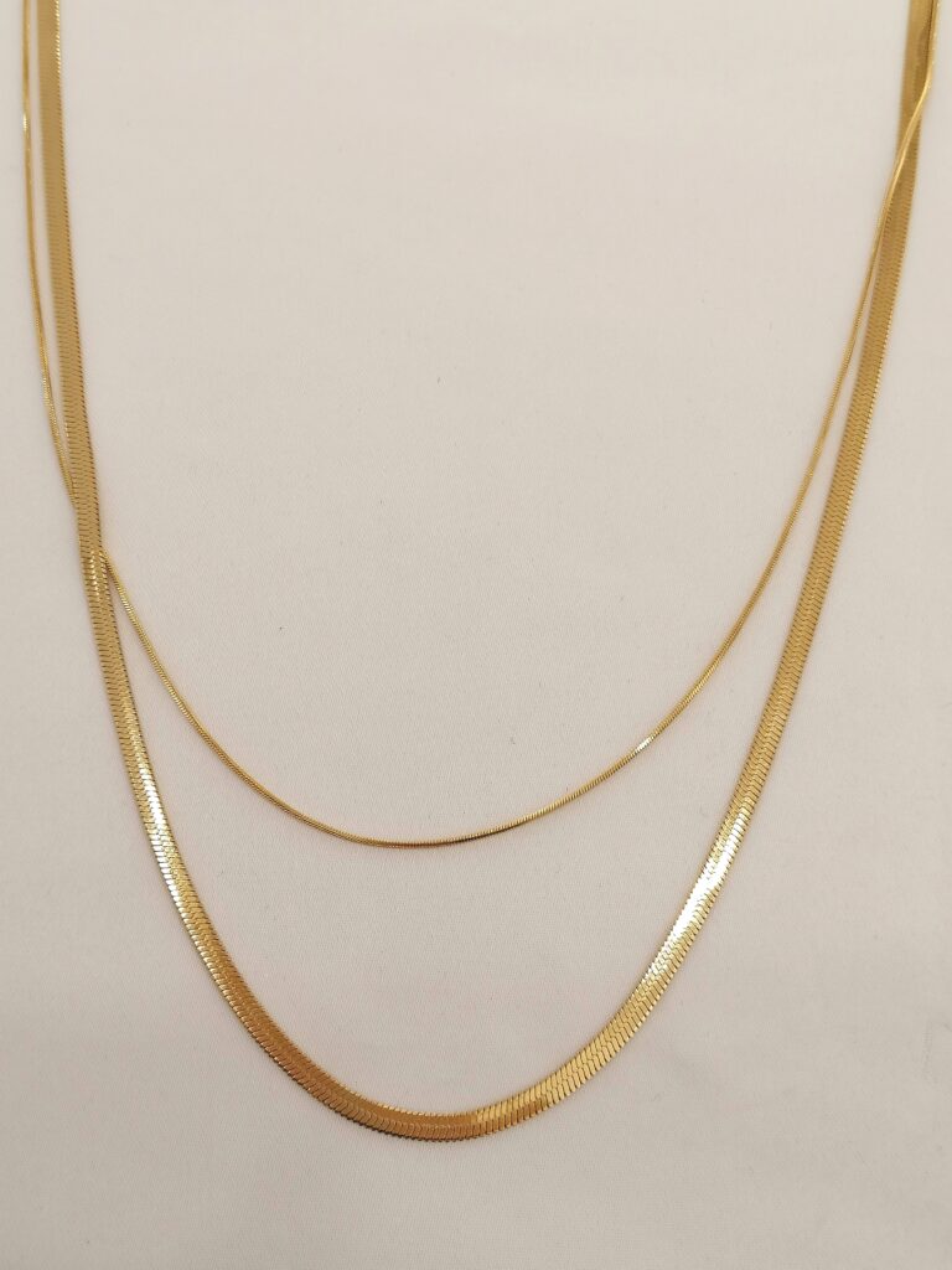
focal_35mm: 36
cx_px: 476
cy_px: 635
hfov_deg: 39.7
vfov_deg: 51.4
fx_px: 1320
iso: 100
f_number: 1.8
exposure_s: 1/50
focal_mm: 4.75
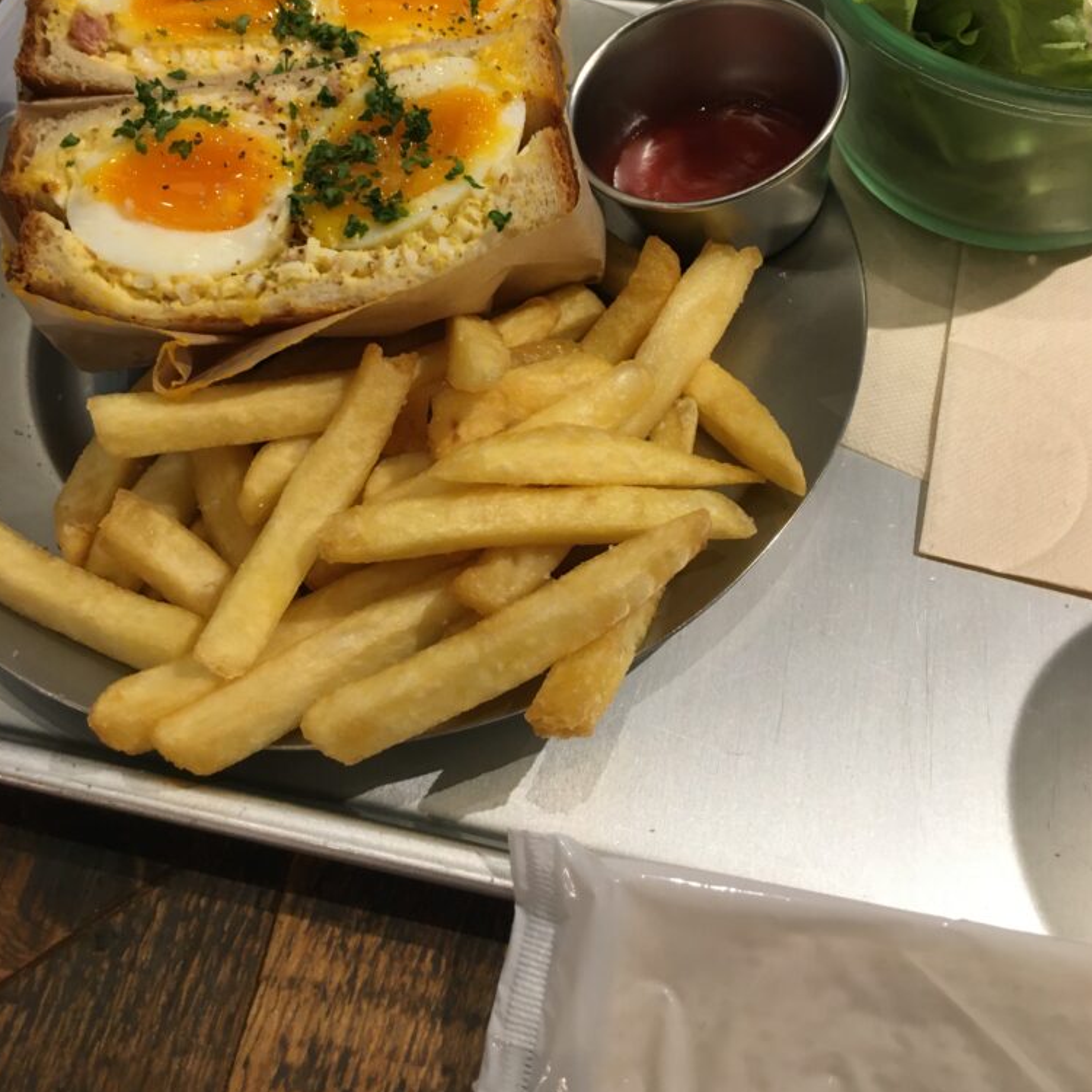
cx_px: 549
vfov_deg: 46.4
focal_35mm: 35
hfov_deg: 47.2
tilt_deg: -50.4
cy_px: 354
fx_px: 1249
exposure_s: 1/30
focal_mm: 4.15
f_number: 2.2
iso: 100
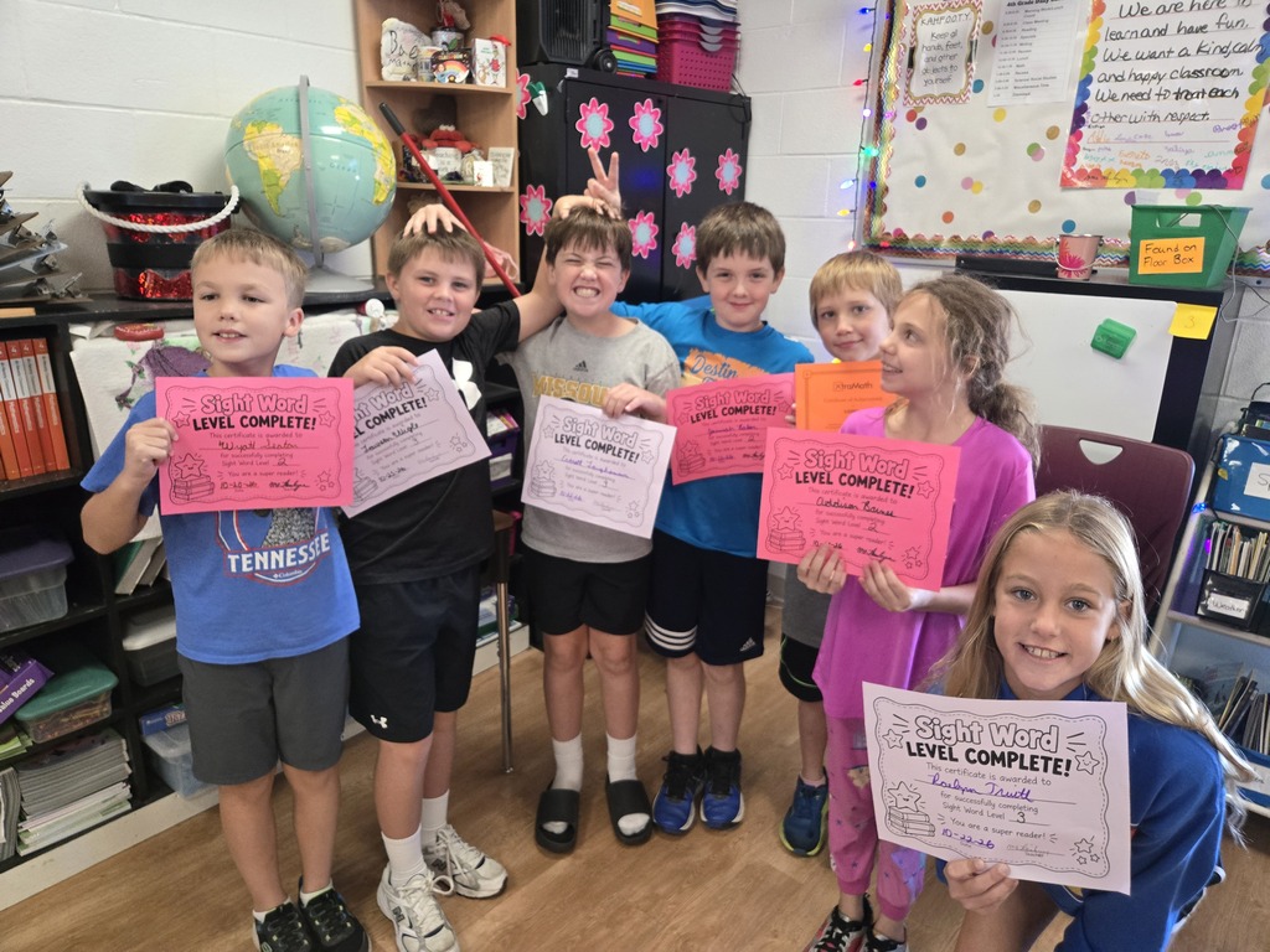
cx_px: 635
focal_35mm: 23
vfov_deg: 58.9
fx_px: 844
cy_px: 476
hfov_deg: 73.9
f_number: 1.8
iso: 800
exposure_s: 1/120
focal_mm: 5.4
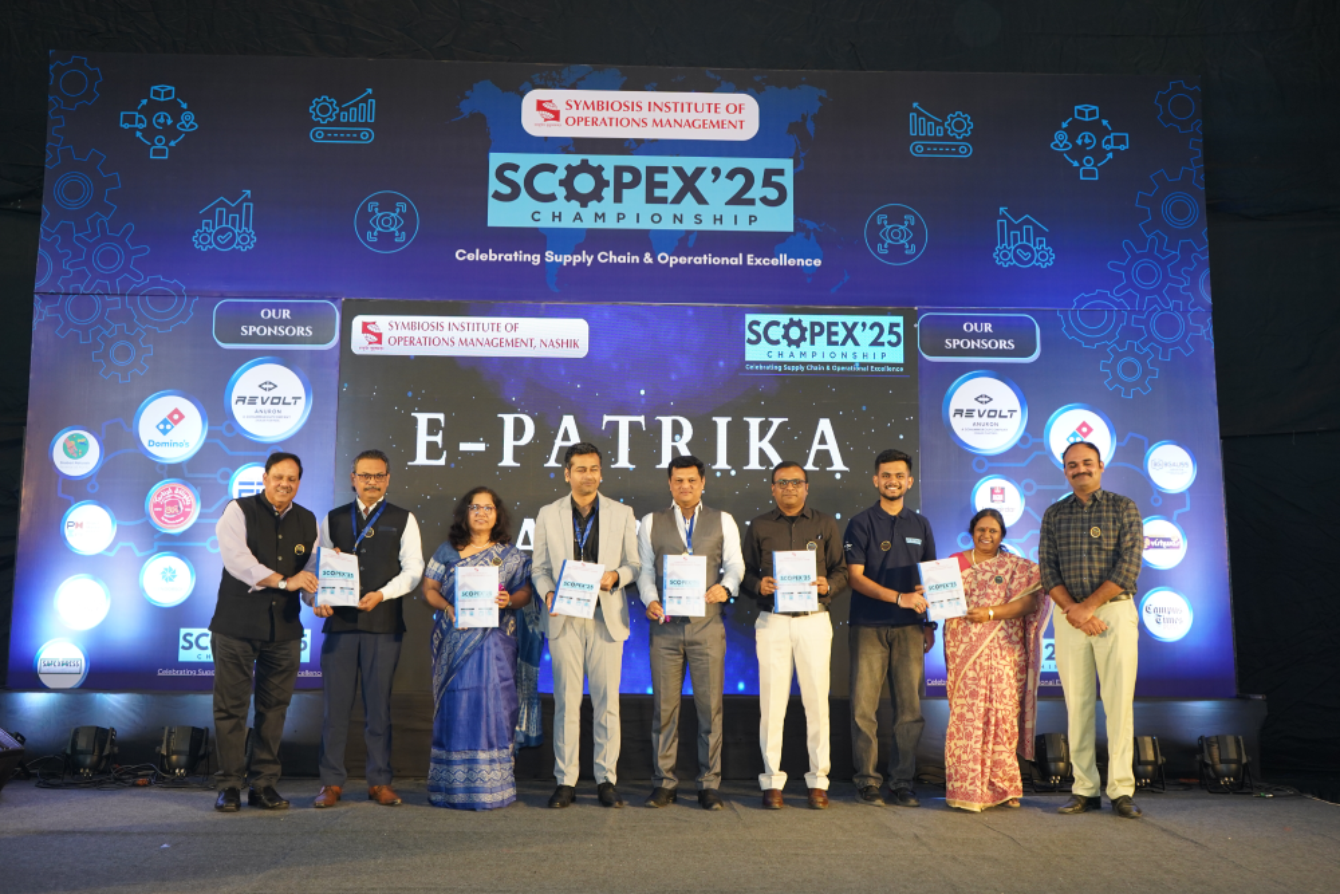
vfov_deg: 40.0
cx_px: 670
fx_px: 1228
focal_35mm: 33
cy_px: 447
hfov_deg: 57.2
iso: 1600
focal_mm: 33
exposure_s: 1/160
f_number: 5
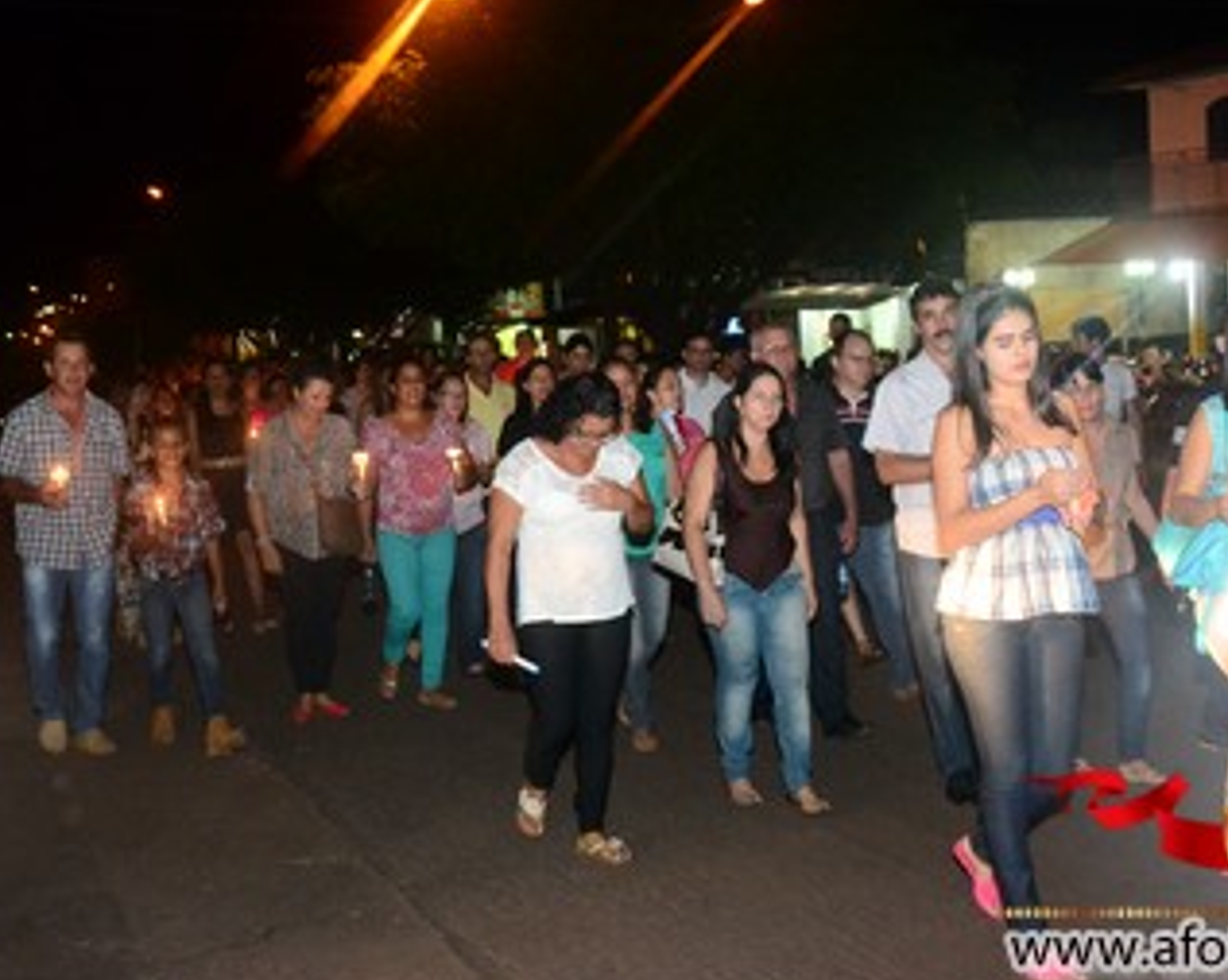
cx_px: 682
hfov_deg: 36.0
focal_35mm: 52
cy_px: 434
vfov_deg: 29.1
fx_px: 1888
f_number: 3.8
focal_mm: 26
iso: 3200
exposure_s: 1/60
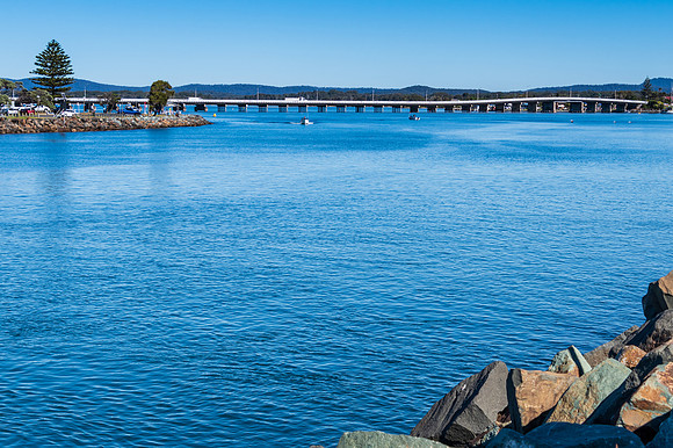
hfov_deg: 27.0
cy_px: 224
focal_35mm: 75
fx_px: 1401
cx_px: 336
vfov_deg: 18.2
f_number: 9
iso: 100
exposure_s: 1/400
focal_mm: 50
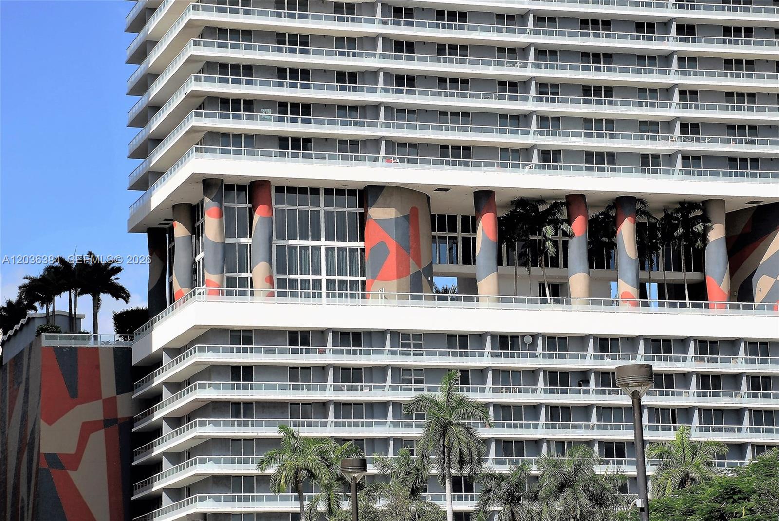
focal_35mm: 93
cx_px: 390
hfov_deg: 21.9
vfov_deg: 14.7
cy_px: 260
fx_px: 2014
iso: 100
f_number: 5.6
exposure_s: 1/500
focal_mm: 62
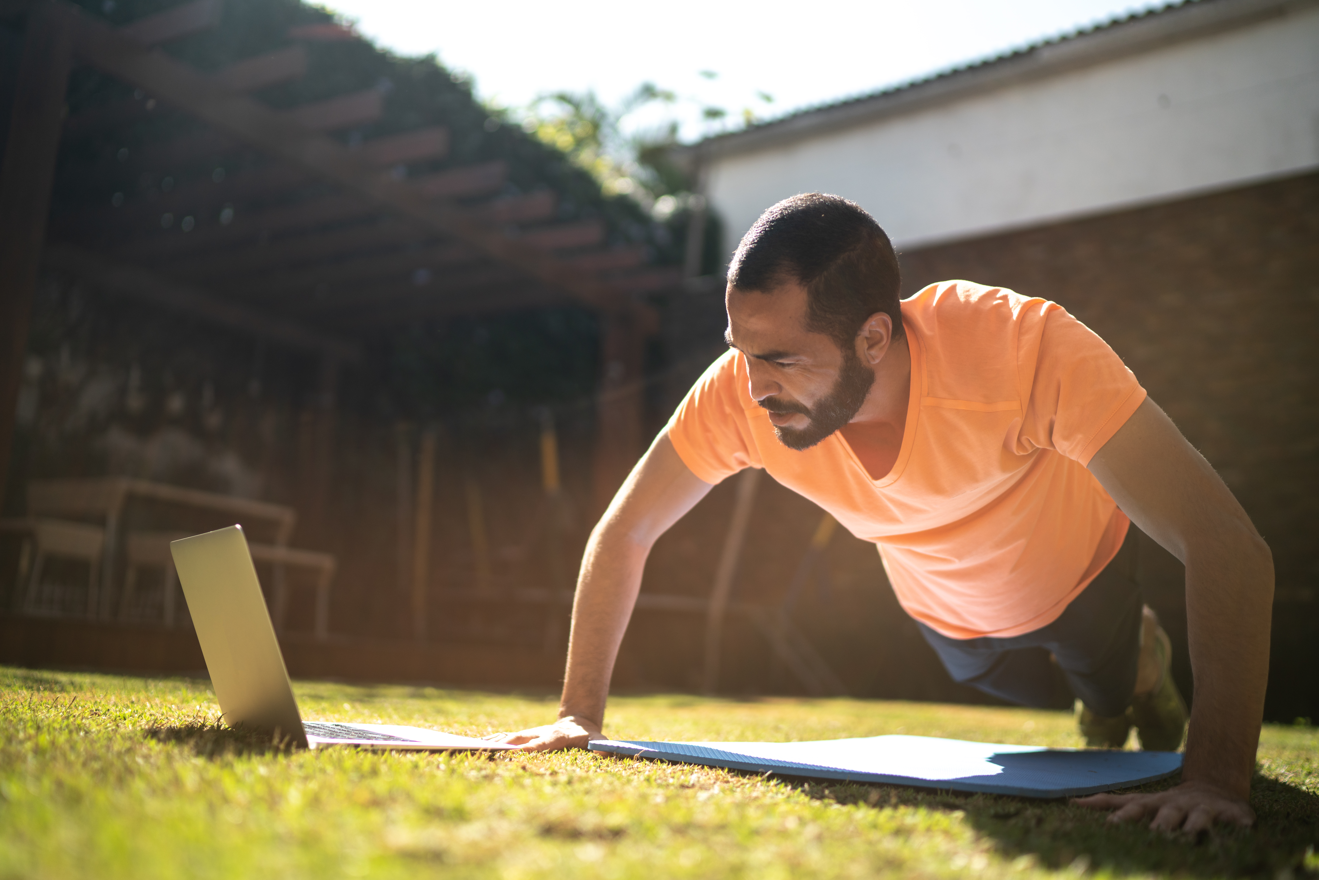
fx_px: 1282
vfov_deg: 37.9
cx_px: 660
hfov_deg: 54.4
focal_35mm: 35
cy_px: 440
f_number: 1.4
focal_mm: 35
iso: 125
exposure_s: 1/640
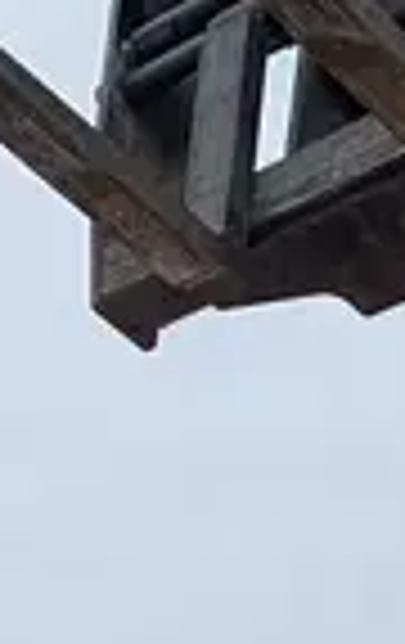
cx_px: 770
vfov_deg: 11.9
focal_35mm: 141
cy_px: 1556
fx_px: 2478
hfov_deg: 8.9
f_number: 1.8
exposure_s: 1/3788
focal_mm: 4.25
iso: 25
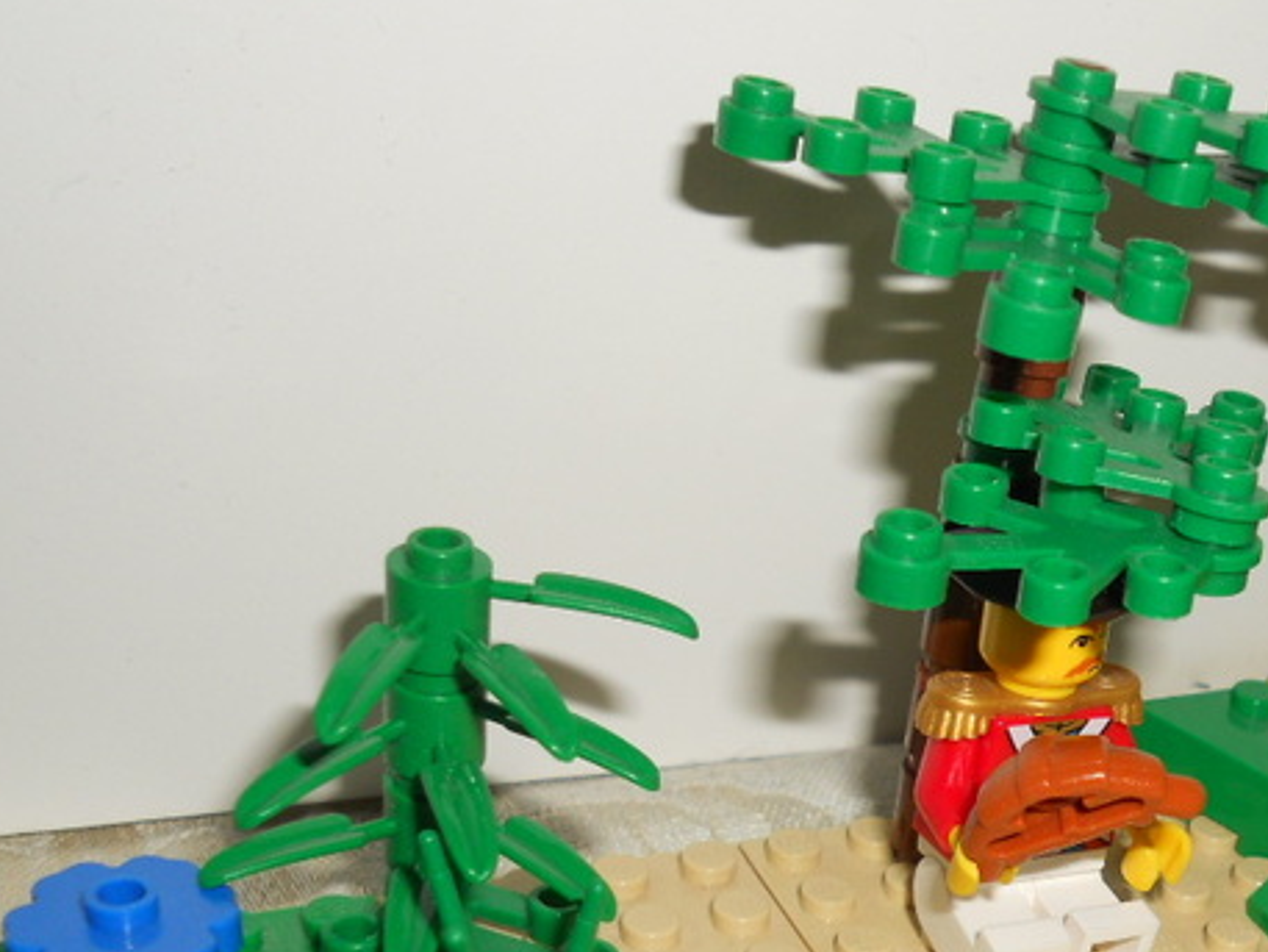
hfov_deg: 33.1
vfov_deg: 25.5
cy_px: 813
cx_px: 1065
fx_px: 2052
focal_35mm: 56
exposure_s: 1/25
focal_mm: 5.8
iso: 80
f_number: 8.8
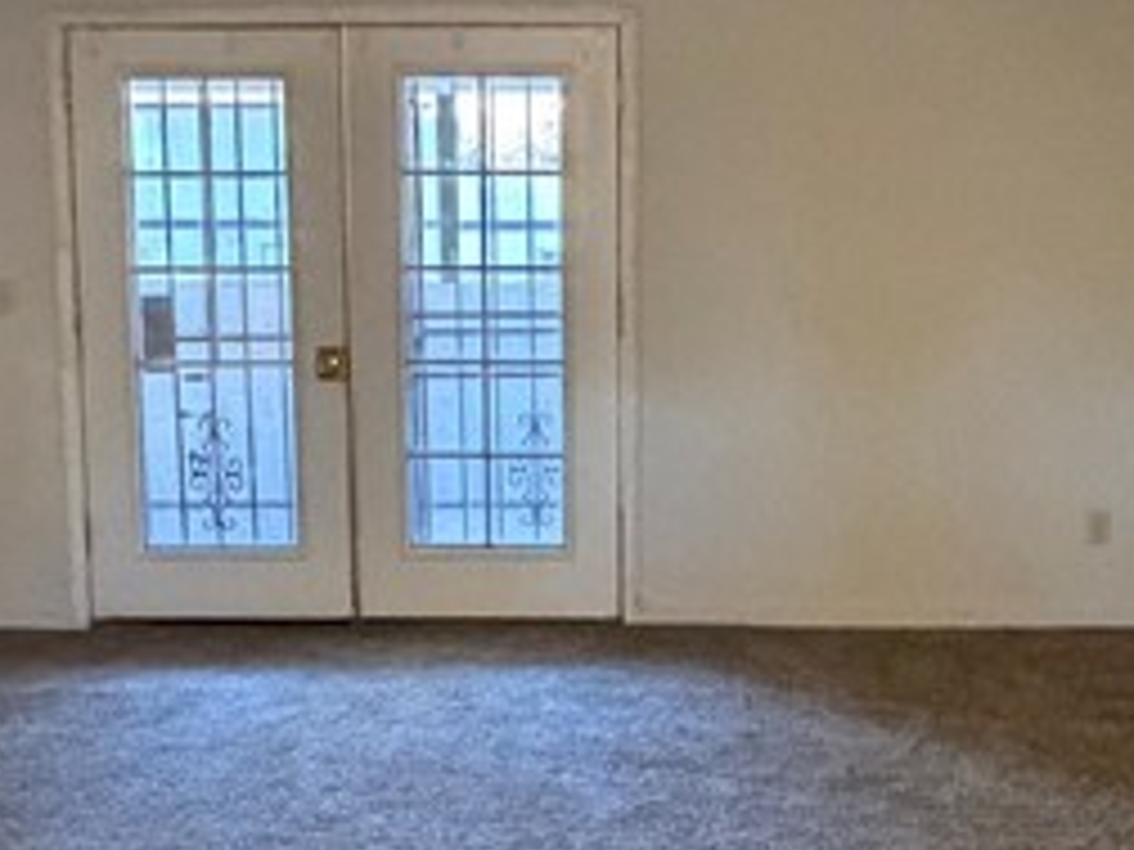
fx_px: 1867
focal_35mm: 57
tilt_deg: -8.7
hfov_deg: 33.7
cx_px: 680
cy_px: 463
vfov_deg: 25.6
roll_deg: +0.4
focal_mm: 2.22
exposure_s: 1/40
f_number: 2.2
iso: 1600
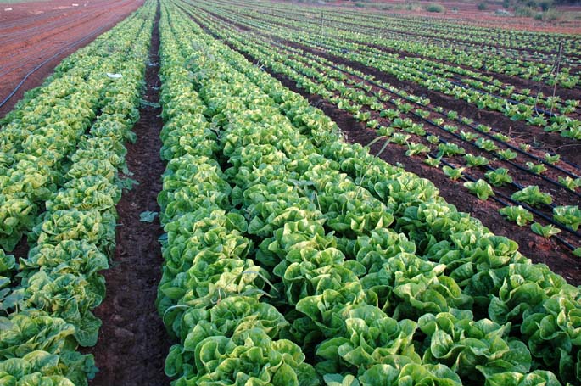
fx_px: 484
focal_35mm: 30
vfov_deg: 43.5
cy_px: 193
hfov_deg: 62.0
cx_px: 290
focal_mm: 20
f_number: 5.6
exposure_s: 1/160
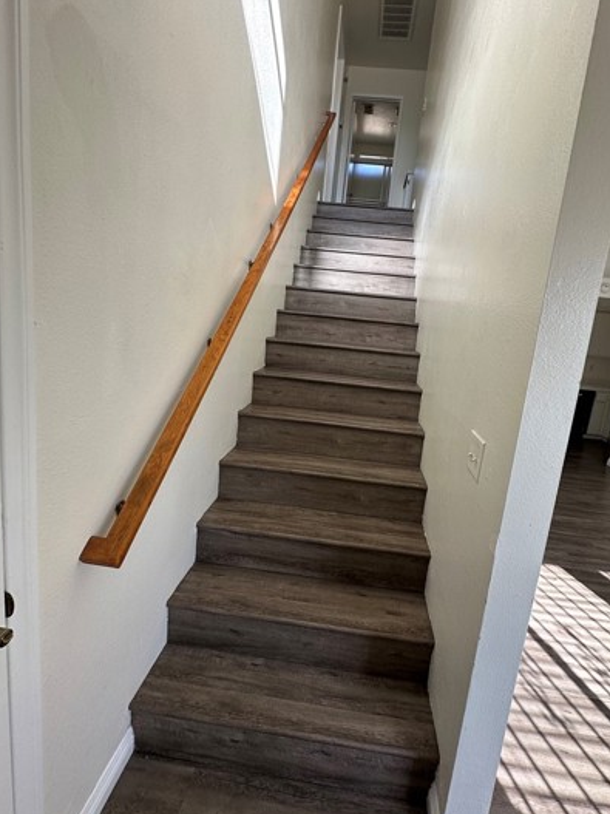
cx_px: 329
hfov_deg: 74.6
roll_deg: -7.3
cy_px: 391
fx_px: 400
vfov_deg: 91.0
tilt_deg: -10.2
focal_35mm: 17
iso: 50
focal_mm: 2.22
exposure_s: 1/99
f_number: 2.2
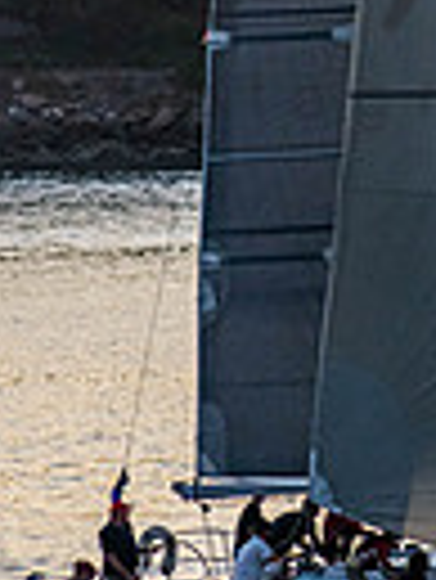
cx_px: 580
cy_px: -81
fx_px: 9288
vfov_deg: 3.6
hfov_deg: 2.7
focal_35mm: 554
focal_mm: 110
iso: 800
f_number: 6.3
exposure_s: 1/320
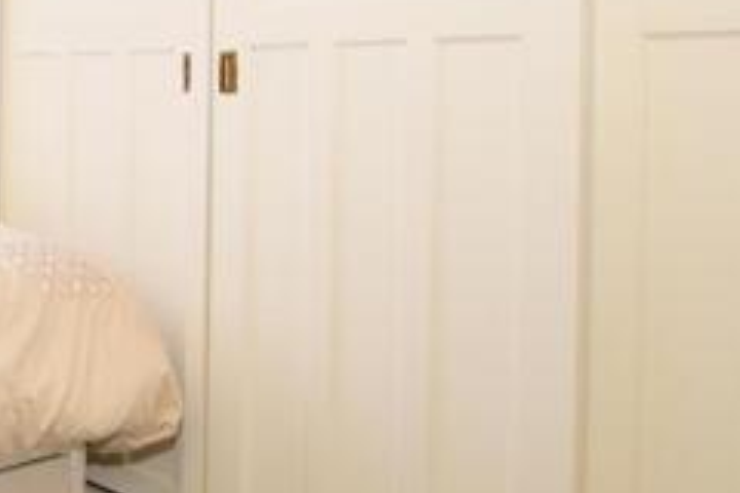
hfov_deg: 34.4
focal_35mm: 41
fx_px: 843
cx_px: -210
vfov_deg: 31.6
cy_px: 88
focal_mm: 10
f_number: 7.1
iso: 400
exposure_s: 1/15
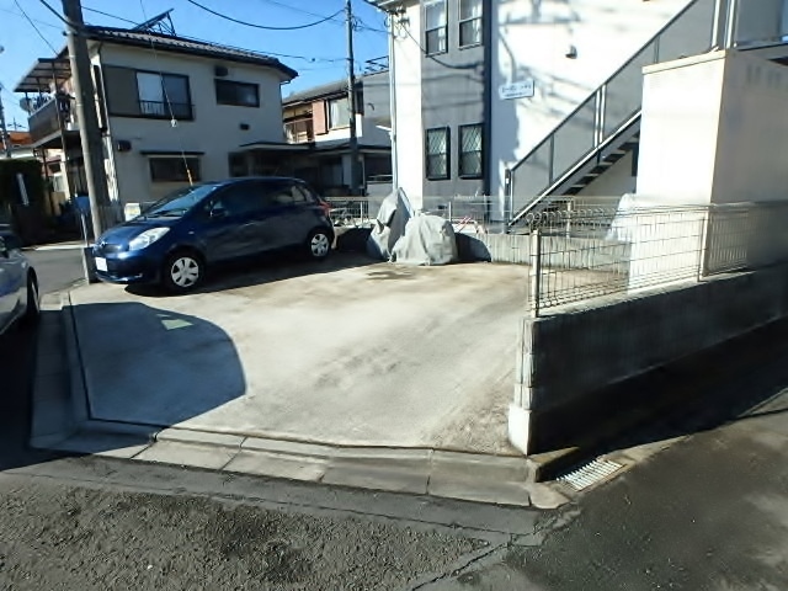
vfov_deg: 63.4
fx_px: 478
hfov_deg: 79.0
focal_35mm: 21
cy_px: 296
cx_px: 394
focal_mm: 3.7
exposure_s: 1/800
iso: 125
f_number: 3.5
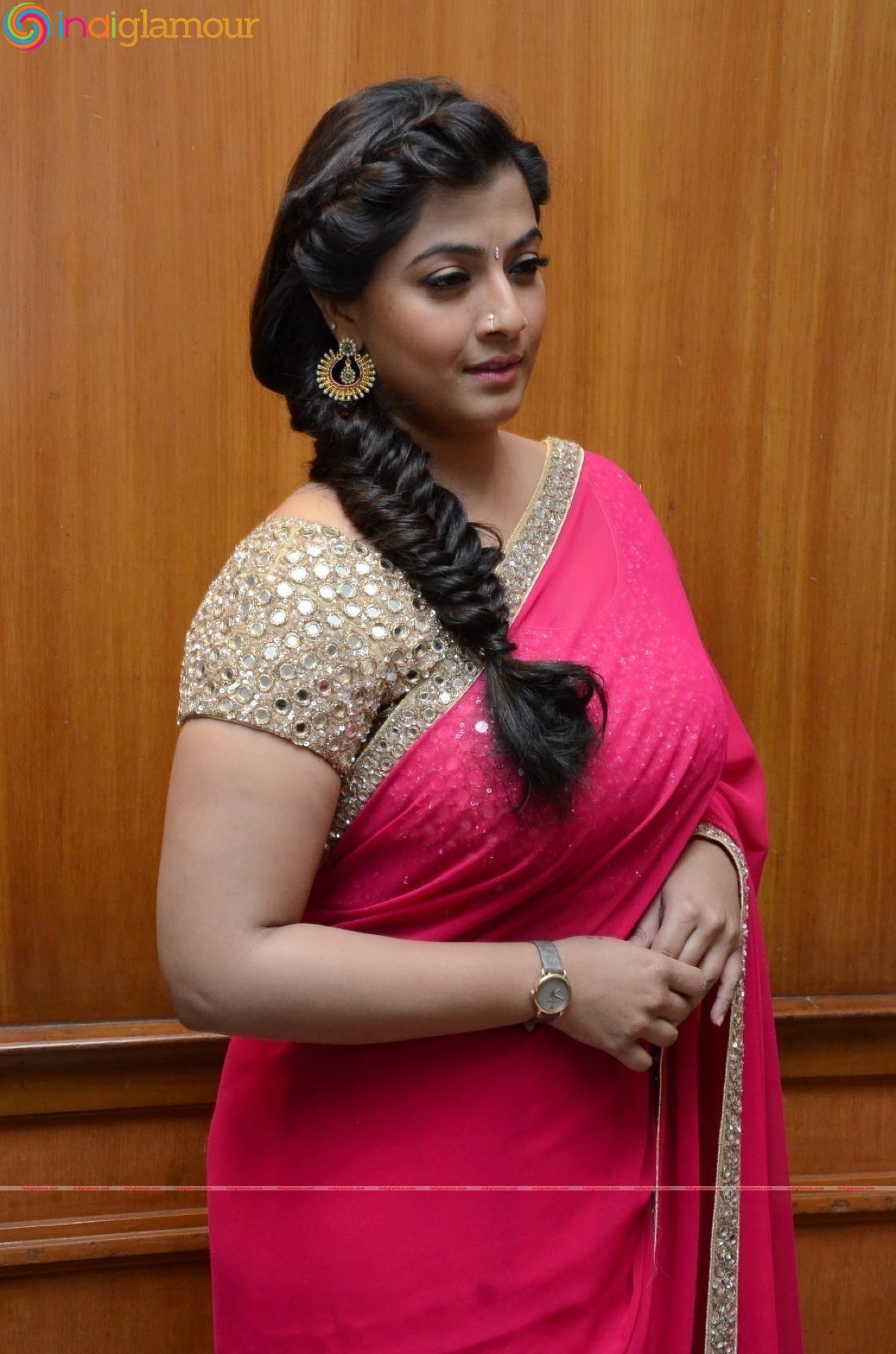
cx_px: 448
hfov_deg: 22.5
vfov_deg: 33.5
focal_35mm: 60
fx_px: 2251
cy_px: 677
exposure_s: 1/125
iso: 2500
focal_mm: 40
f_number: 5.6
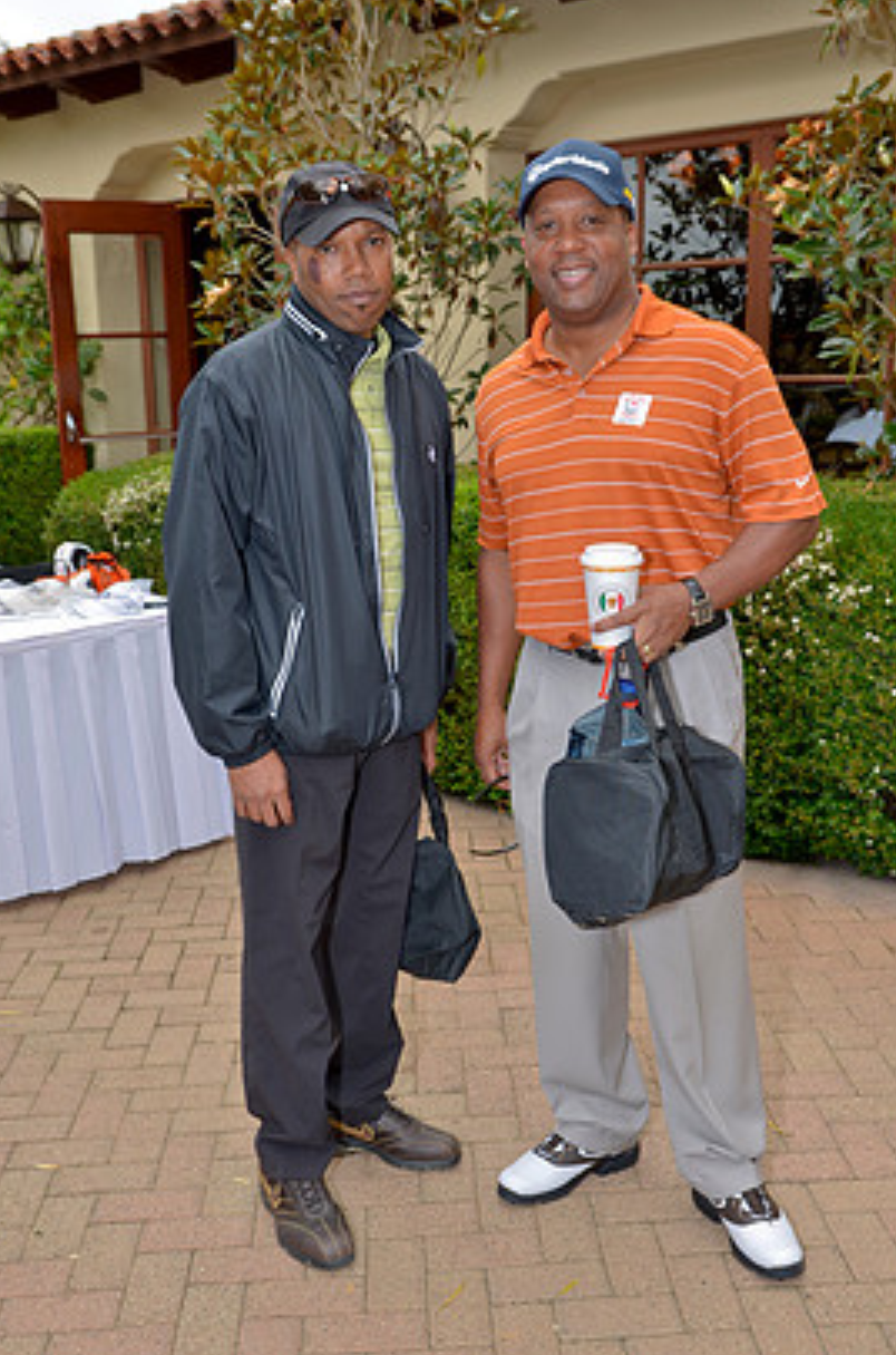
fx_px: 1501
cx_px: 451
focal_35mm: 40
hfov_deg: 33.2
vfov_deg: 48.5
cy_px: 713
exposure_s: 1/200
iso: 100
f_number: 5
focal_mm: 24
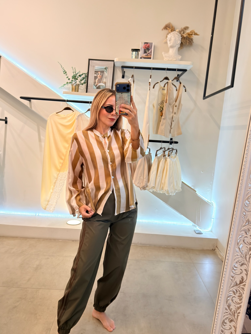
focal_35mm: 28
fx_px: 271
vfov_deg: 63.4
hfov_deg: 49.7
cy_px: 167
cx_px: 126
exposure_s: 1/120
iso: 200
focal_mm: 6.76
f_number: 1.78
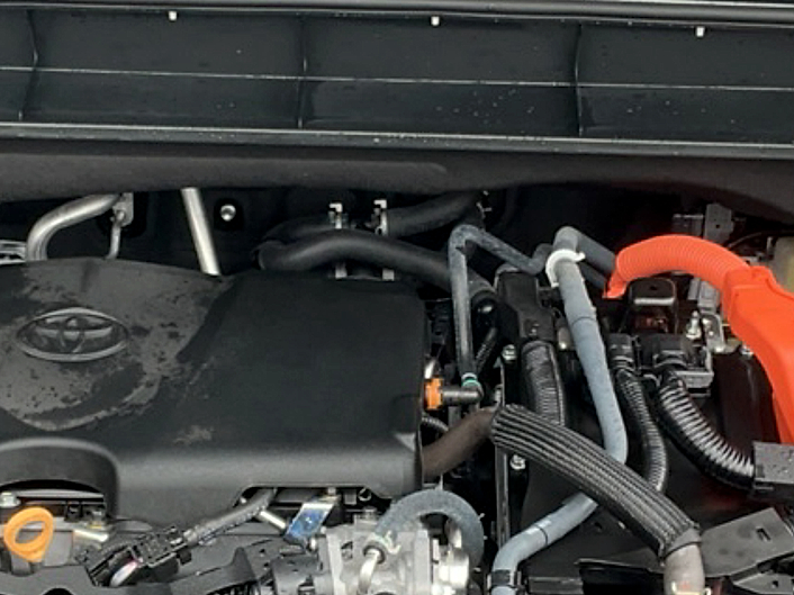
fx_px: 1559
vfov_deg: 21.6
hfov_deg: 28.5
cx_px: 341
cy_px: 355
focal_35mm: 68
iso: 40
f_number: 1.8
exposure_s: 1/120
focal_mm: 3
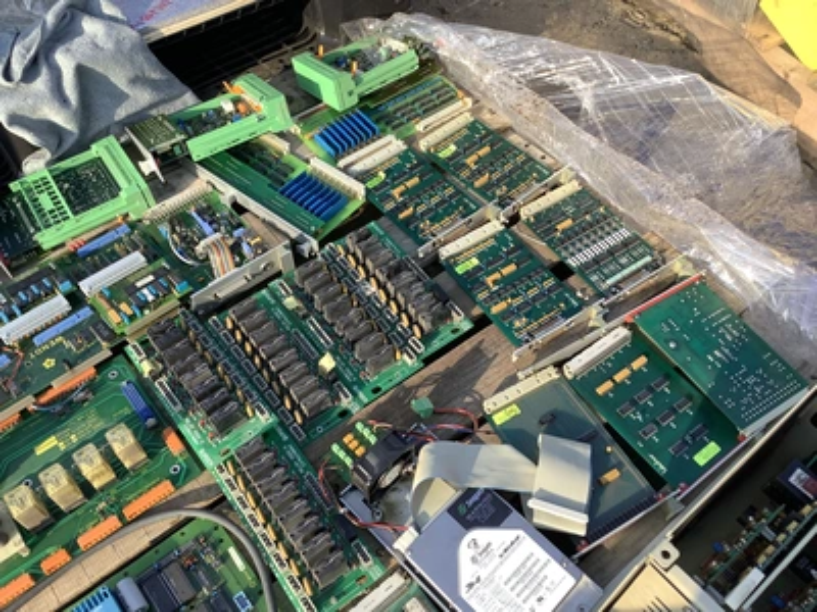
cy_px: 306
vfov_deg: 45.4
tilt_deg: -57.0
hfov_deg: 58.4
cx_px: 408
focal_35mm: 31
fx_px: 732
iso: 25
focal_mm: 3.3
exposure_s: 1/405
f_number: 2.4
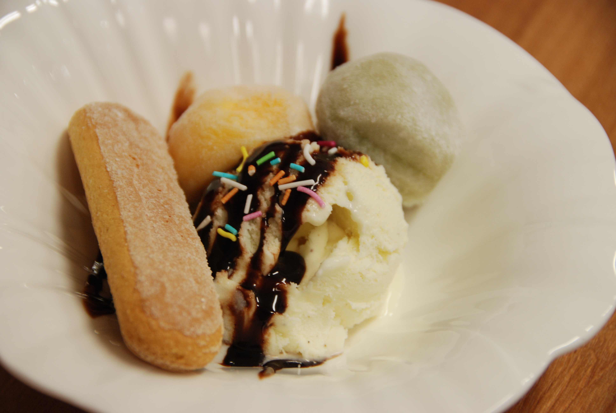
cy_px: 206
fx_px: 2056
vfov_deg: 11.5
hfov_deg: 17.0
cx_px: 308
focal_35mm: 120
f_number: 5.3
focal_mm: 80
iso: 400
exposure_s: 1/30
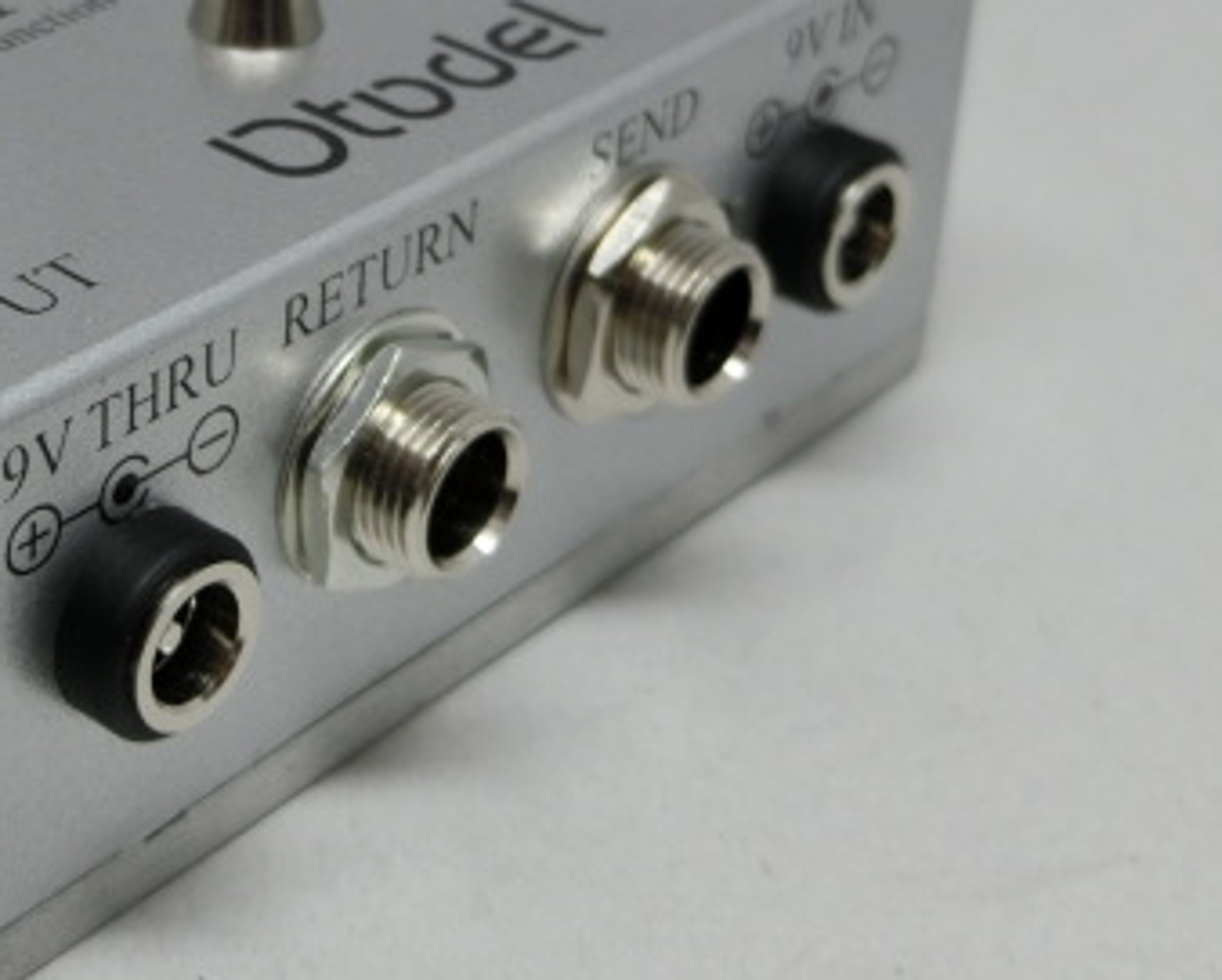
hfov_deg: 19.7
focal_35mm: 96
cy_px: 347
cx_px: 199
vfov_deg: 16.0
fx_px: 3475
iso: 200
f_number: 4.7
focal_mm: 9.3
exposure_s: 1/125
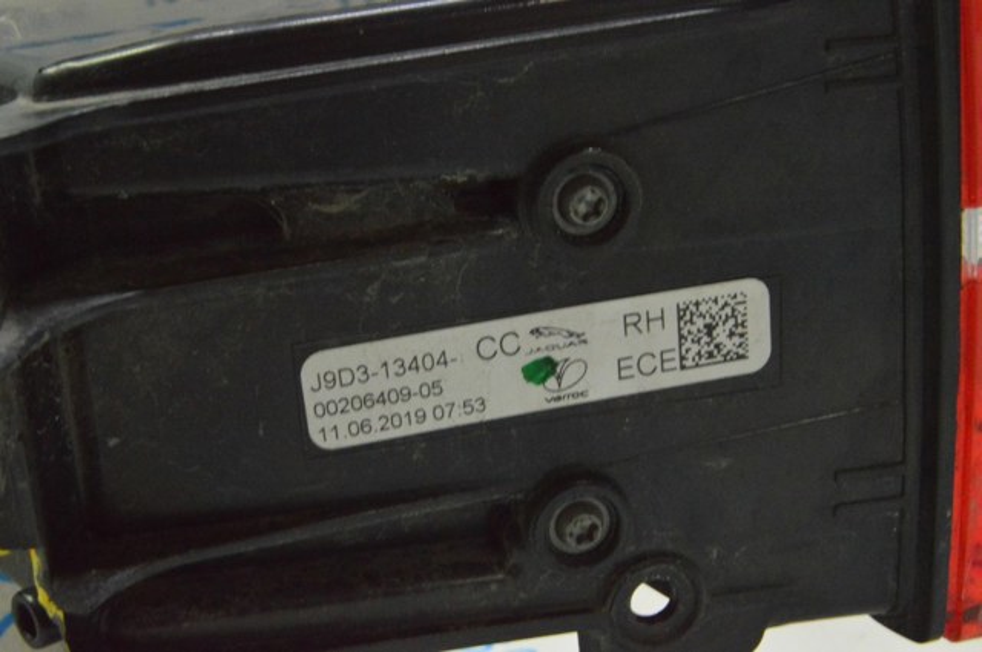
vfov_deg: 22.6
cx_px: 491
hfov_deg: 33.4
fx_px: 1635
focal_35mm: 60
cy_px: 326
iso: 6400
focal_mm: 40
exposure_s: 1/20
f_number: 20
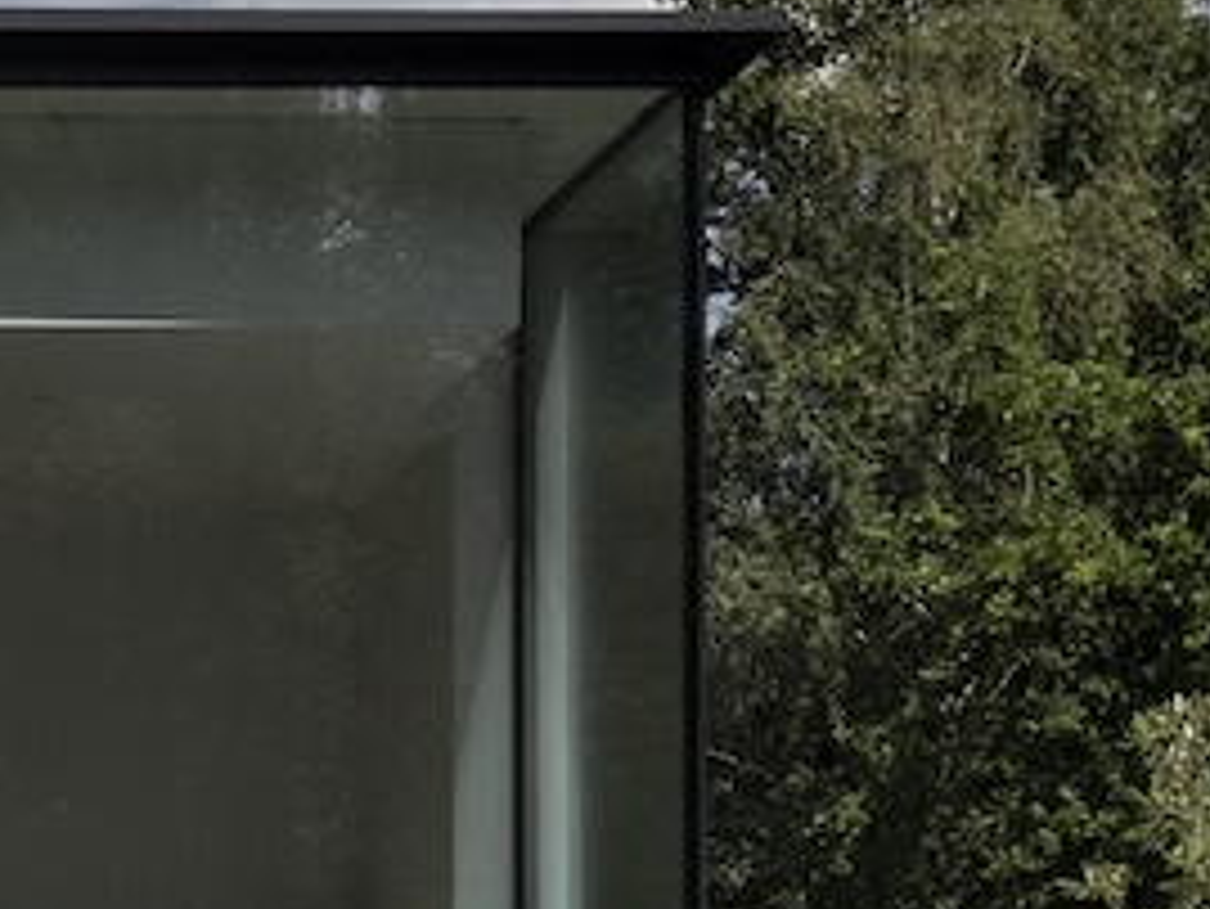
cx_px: -1021
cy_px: 1674
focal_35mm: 161
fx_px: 5630
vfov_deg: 8.8
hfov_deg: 11.3
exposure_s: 1/400
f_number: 8
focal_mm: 20
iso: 200
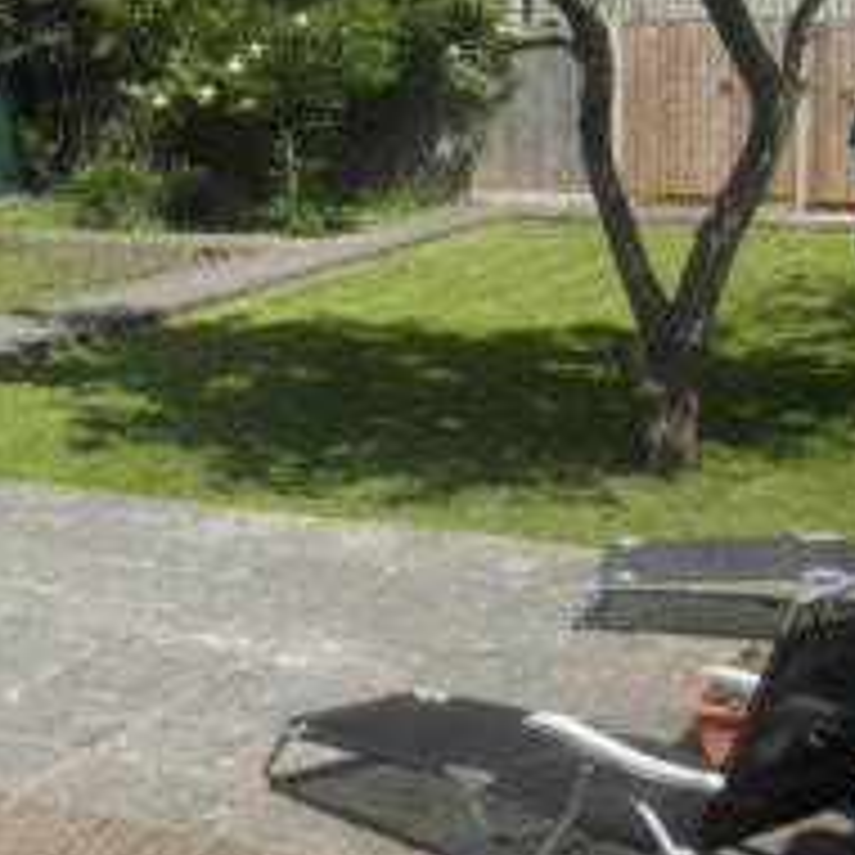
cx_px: -74
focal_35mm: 65
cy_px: 218
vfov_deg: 26.2
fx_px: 1816
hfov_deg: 24.8
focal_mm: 4
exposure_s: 1/250
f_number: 5.2
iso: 80
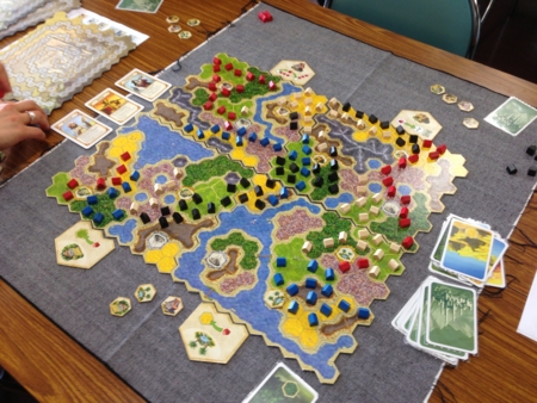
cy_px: 202
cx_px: 268
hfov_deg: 55.3
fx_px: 512
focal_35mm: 33
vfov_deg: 43.0
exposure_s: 1/24
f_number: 2.4
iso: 50
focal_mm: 4.13
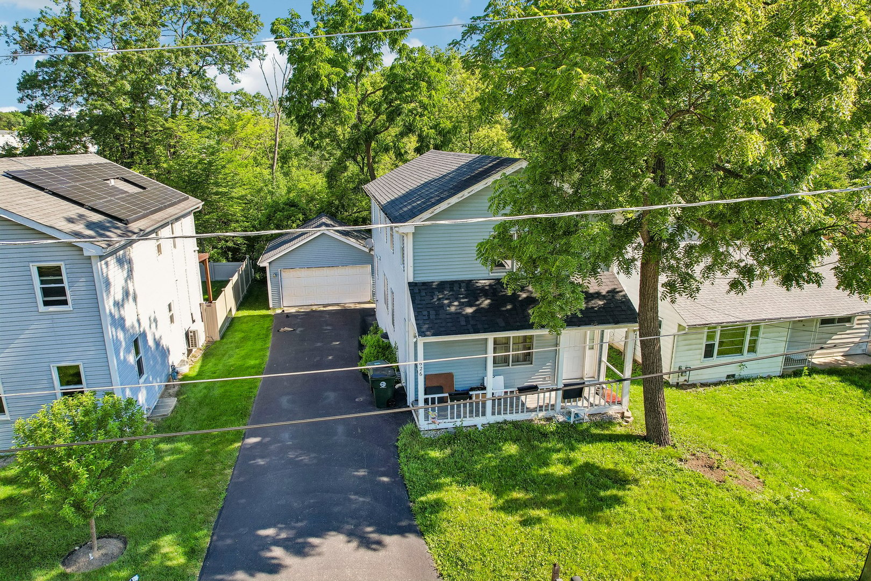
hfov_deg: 78.6
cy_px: 290
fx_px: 532
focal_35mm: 22
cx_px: 436
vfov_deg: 57.2
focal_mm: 8.4
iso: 110
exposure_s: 1/640
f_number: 2.8
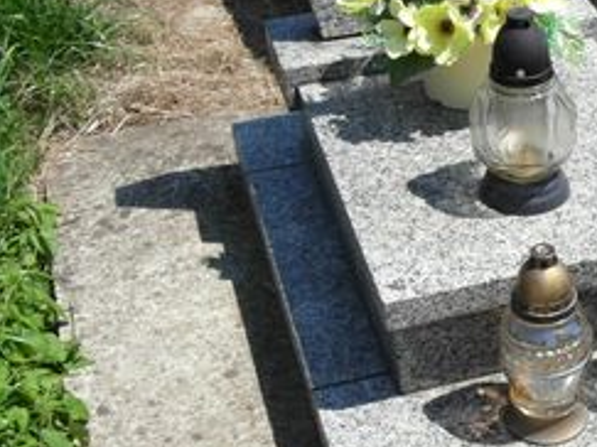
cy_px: 282
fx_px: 1362
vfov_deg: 18.6
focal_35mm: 79
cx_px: 548
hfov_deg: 24.0
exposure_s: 1/1500
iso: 80
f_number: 3
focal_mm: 6.5
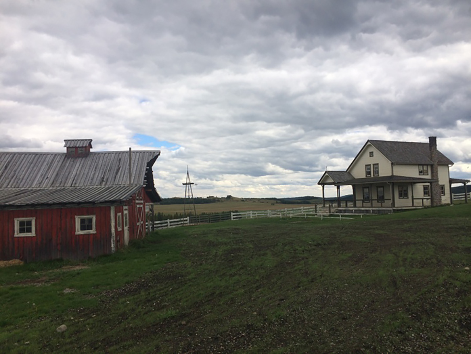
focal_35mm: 30
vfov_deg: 46.8
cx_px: 236
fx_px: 408
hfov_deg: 59.9
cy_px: 177
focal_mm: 4.12
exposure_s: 1/1866
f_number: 2.2
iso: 32
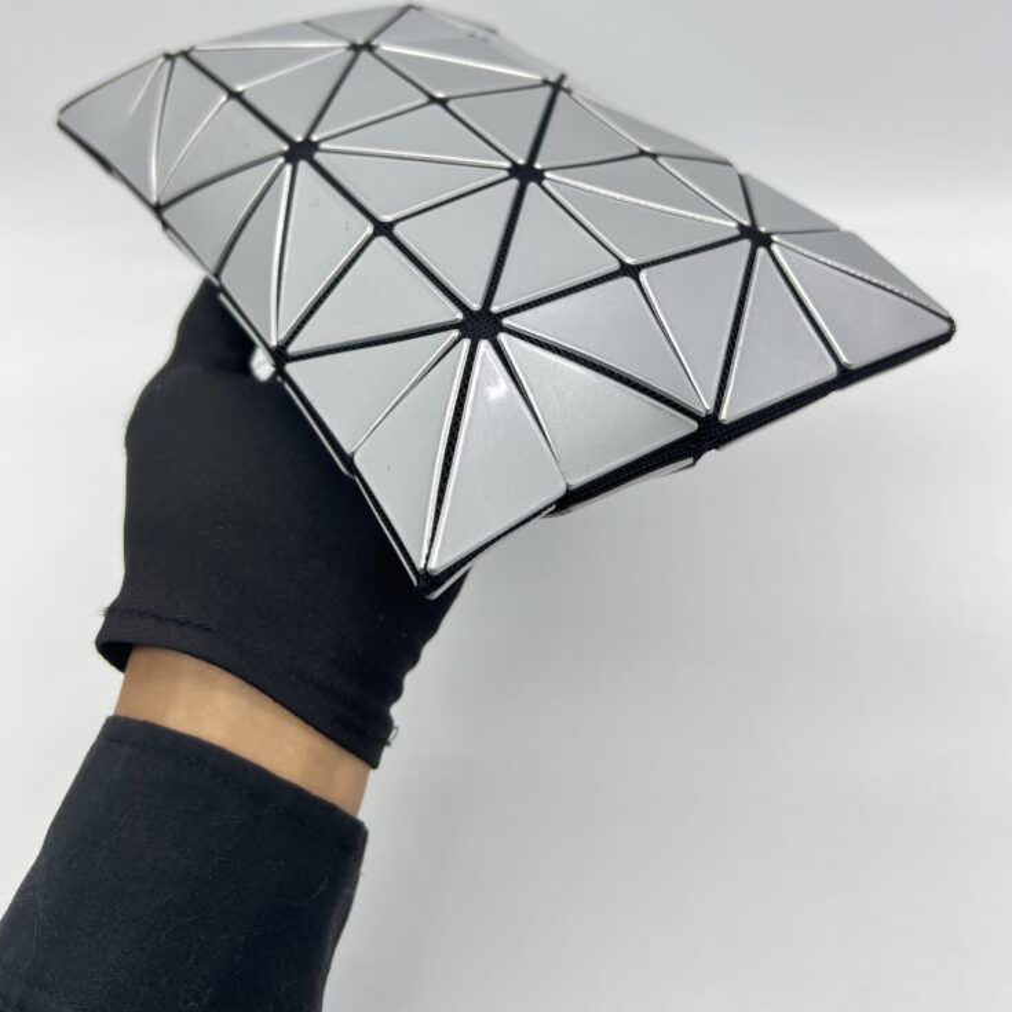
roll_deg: +6.7
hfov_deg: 51.1
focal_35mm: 32
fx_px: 1058
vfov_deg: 50.3
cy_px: 352
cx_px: 496
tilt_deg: -43.0
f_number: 1.5
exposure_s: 1/128
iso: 32
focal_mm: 5.7
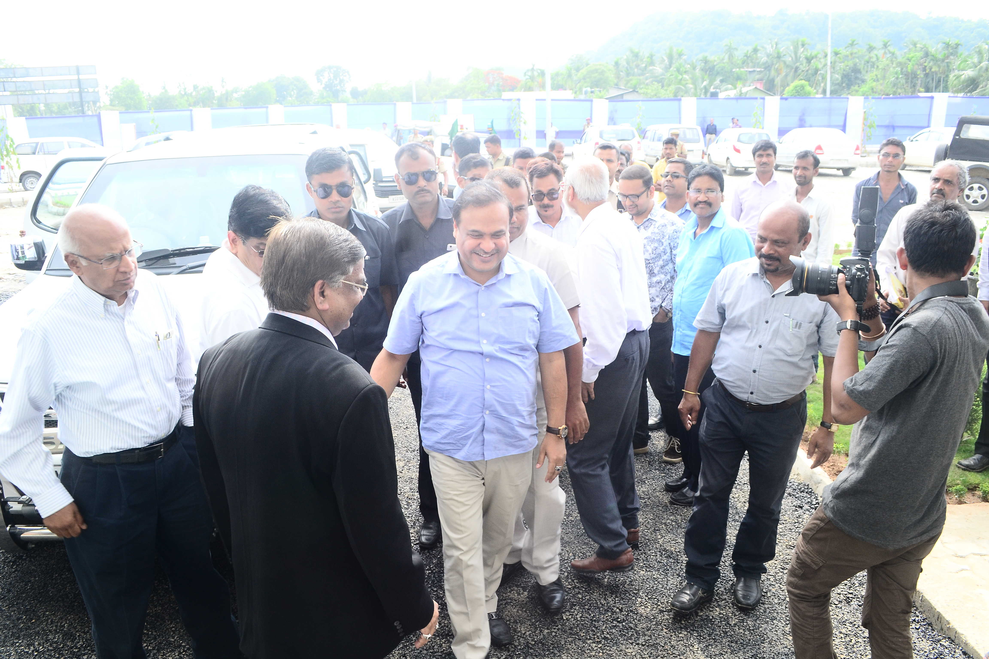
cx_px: 494
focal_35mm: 27
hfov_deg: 67.4
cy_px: 330
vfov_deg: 47.9
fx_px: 742
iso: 400
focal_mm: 18
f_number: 8
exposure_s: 1/125
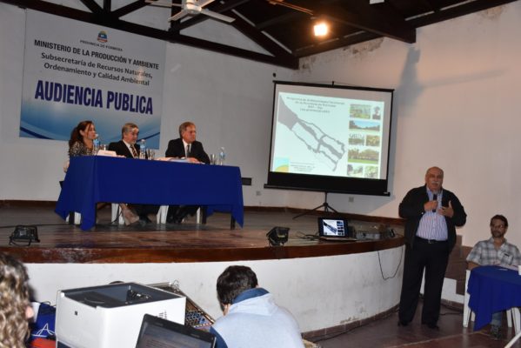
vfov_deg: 36.9
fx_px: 521
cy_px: 174
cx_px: 260
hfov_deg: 53.1
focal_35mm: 36
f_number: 4.5
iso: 500
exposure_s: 1/60
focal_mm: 24
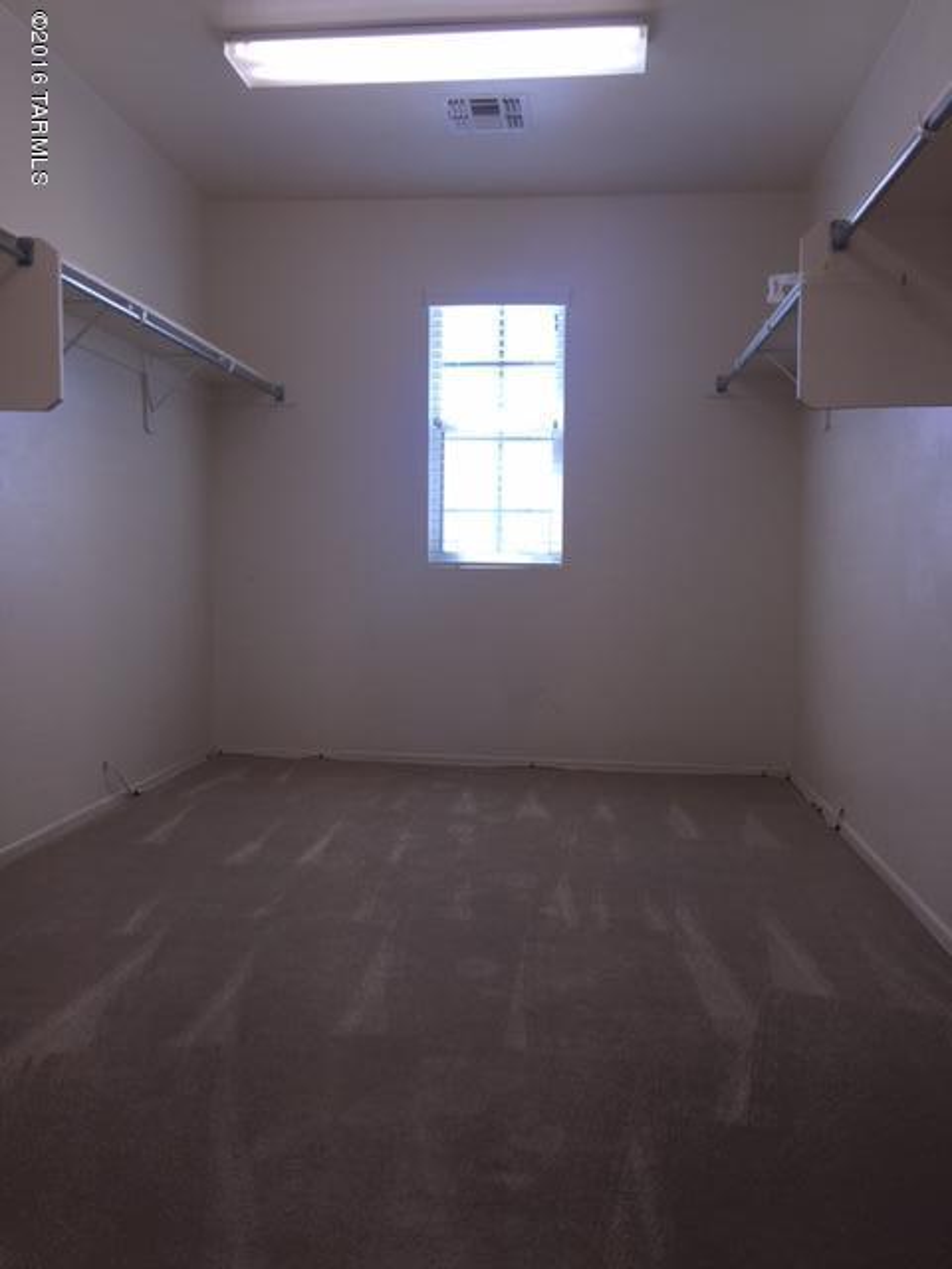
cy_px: 634
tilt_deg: -2.8
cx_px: 476
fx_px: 1063
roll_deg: +0.1
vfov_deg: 61.7
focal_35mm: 29
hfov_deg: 48.2
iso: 32
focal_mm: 4.15
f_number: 2.2
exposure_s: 1/64
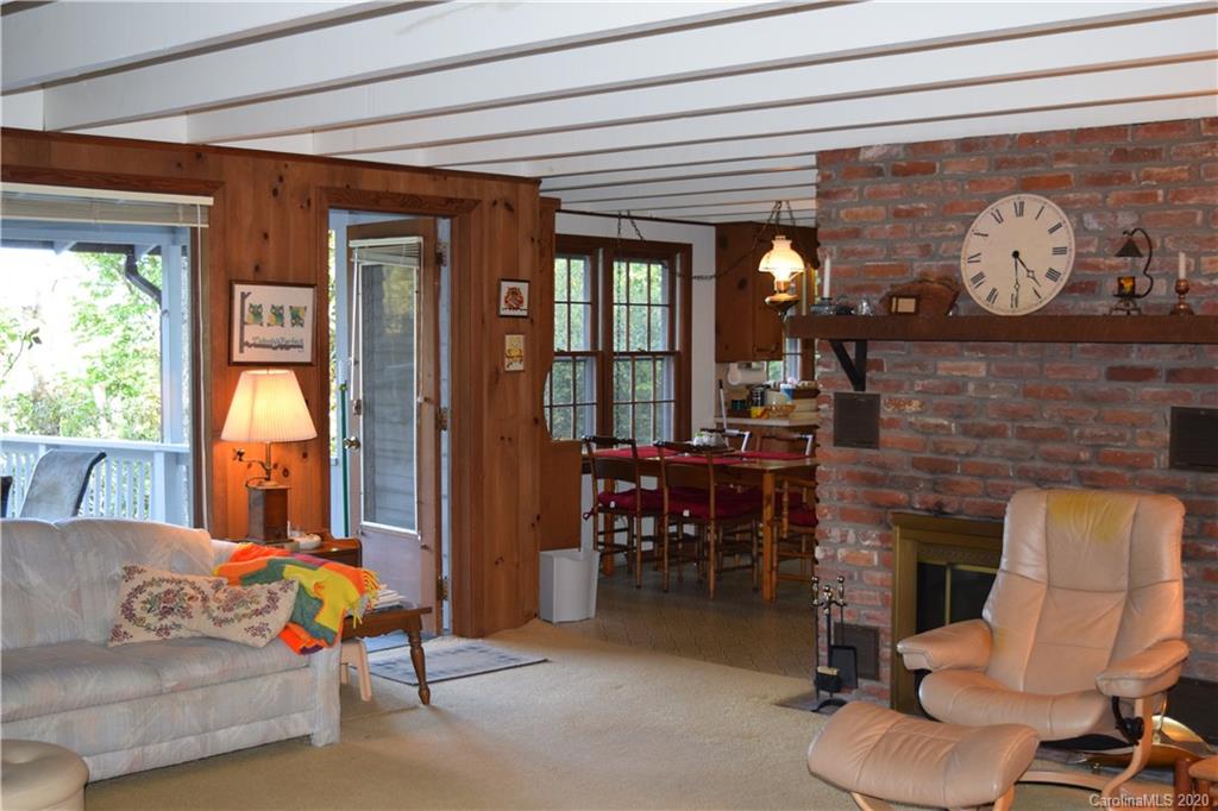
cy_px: 406
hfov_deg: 42.3
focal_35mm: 46
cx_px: 609
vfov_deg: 28.9
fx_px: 1573
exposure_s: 1/100
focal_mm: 31
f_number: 5
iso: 800
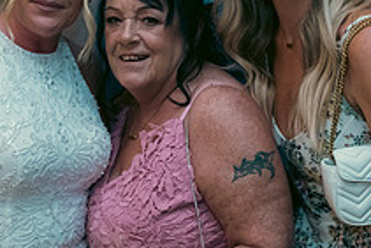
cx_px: 158
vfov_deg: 15.6
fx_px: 907
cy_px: 131
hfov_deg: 23.1
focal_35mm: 88
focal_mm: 32
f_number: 3.5
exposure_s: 1/160
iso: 800
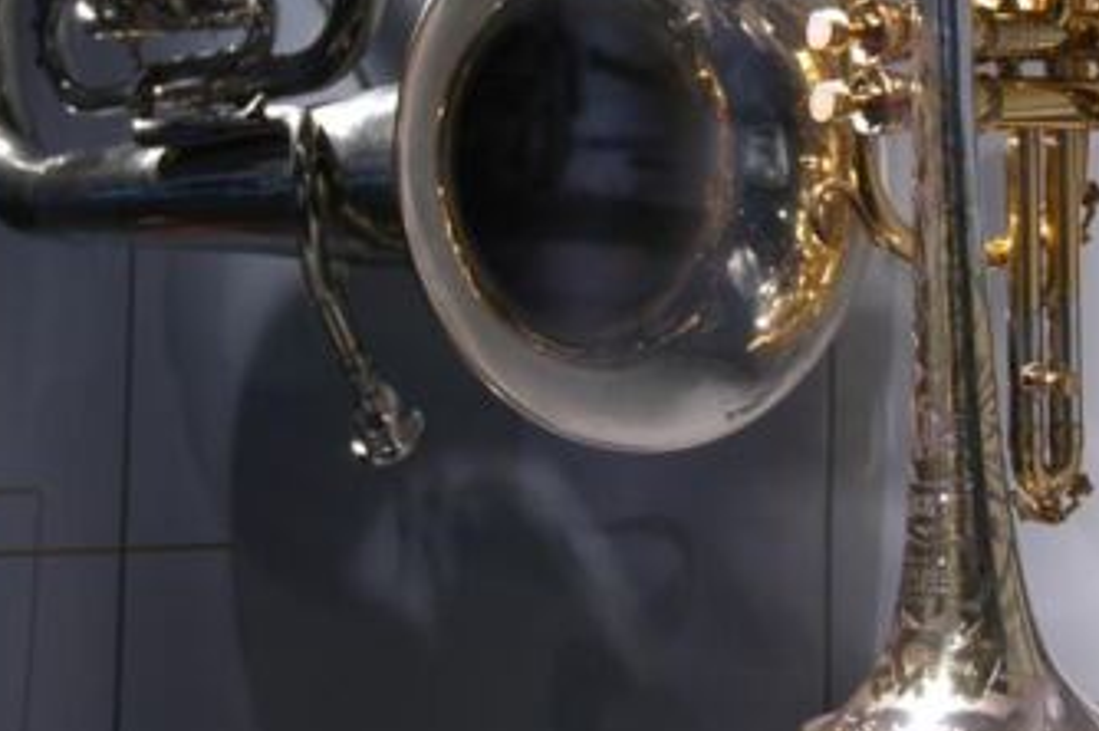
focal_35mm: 92
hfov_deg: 22.0
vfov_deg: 14.8
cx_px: 796
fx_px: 2806
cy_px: 189
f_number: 4.2
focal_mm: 32
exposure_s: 1/15
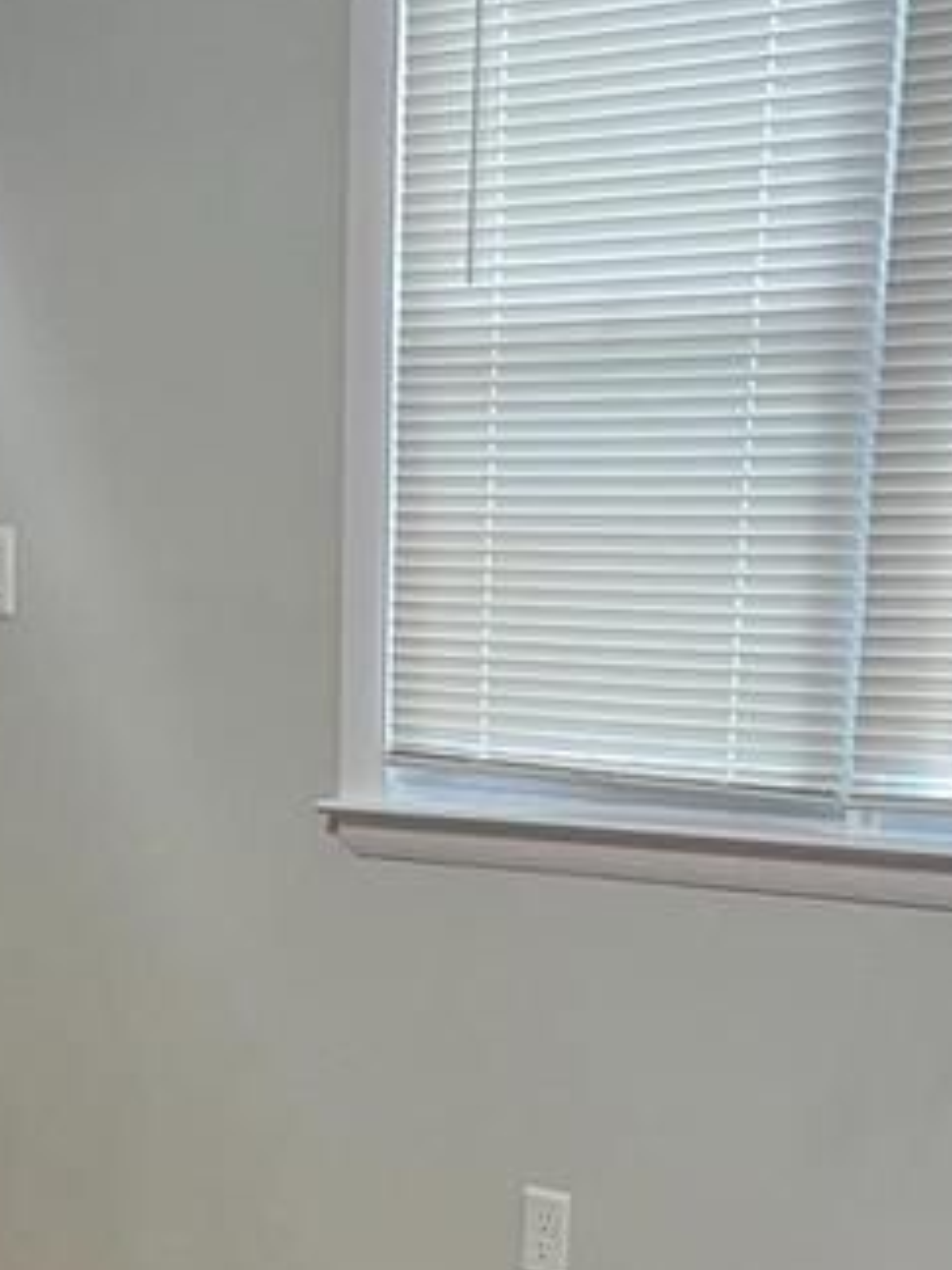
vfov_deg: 21.0
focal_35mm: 87
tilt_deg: -21.4
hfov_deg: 16.3
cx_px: -165
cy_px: 1530
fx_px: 3192
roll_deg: +3.7
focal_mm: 5.1
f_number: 1.6
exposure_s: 1/60
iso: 100
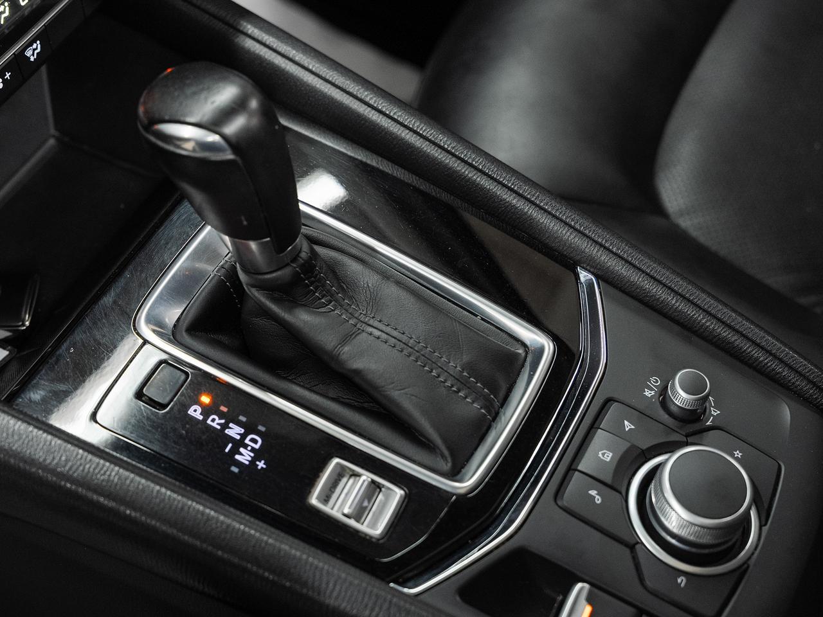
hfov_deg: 33.6
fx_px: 1358
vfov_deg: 25.6
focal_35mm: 57
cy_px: 257
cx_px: 342
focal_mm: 45.3
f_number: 4
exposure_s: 1/50
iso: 800
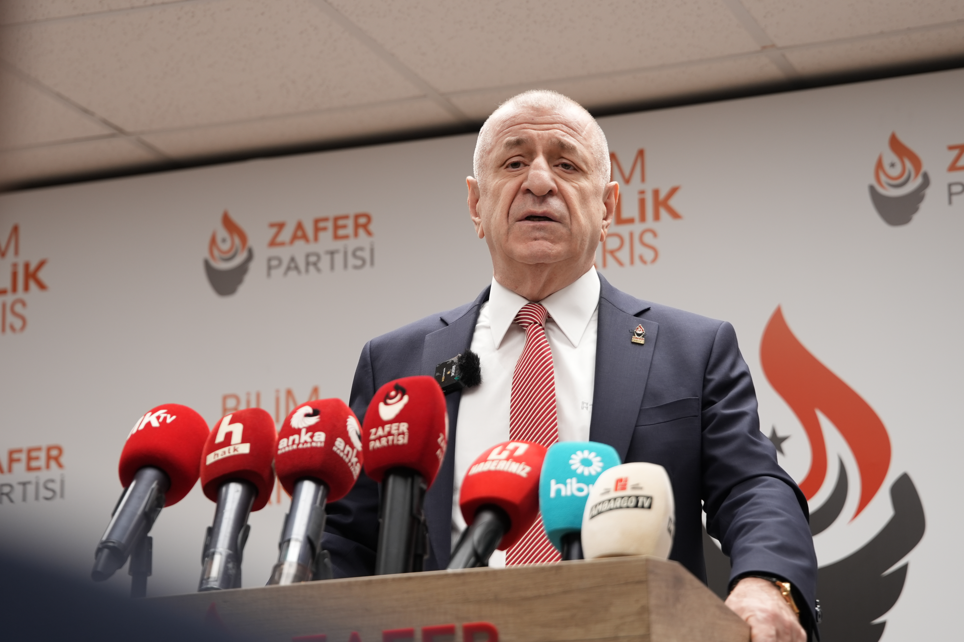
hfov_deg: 19.5
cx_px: 482
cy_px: 321
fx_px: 2811
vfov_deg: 13.0
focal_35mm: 105
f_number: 2.8
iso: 250
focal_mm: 70
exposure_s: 1/100
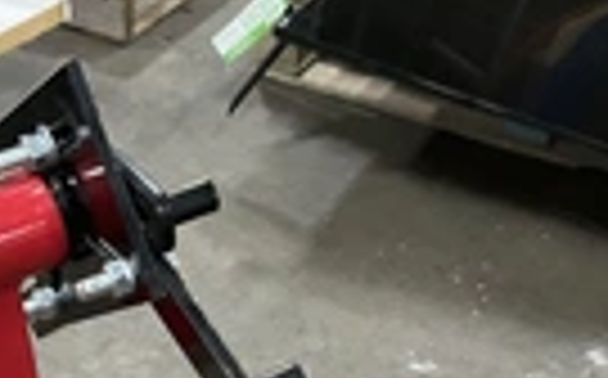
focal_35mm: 91
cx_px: 288
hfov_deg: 22.8
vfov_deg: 13.3
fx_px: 1506
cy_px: 616
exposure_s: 1/30
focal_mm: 3
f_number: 1.8
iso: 250
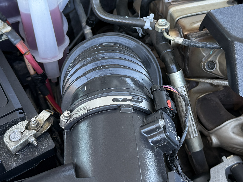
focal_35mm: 50
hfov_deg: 38.1
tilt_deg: -44.8
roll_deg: -0.9
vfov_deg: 29.0
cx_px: 141
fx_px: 351
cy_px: 65
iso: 160
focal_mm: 6.76
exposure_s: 1/125
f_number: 1.78
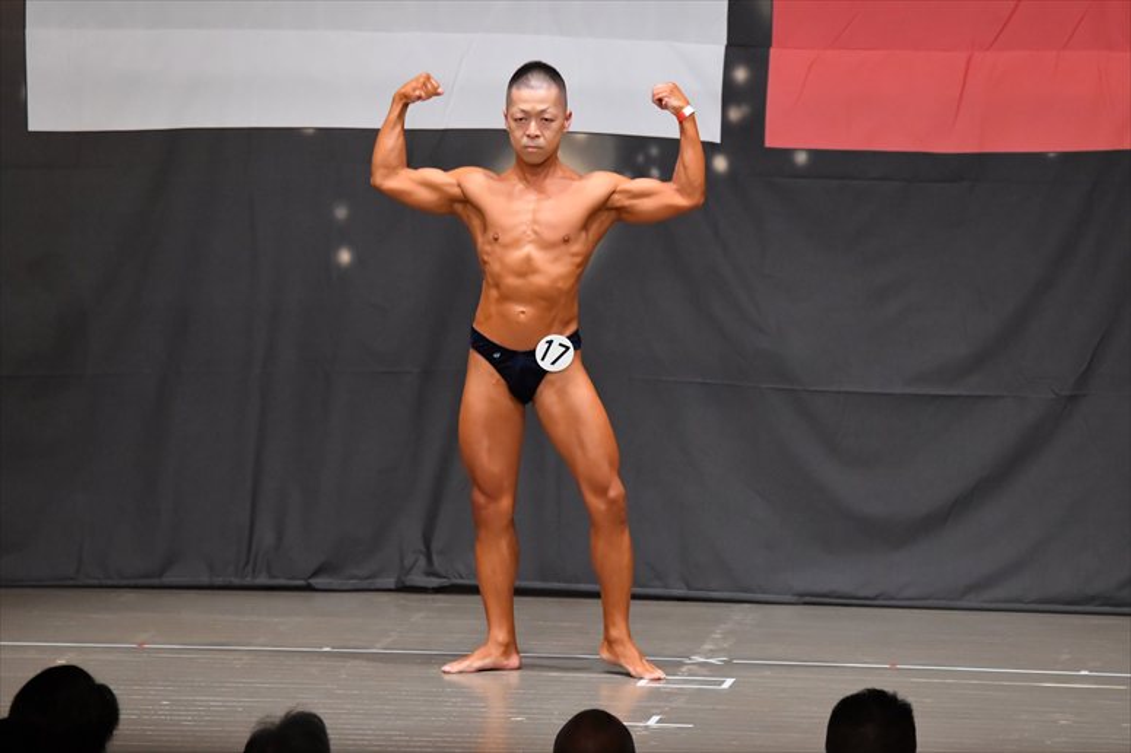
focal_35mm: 217
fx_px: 6814
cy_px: 376
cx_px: 566
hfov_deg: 9.5
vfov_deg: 6.3
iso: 6400
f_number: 5.6
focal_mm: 145
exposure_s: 1/400
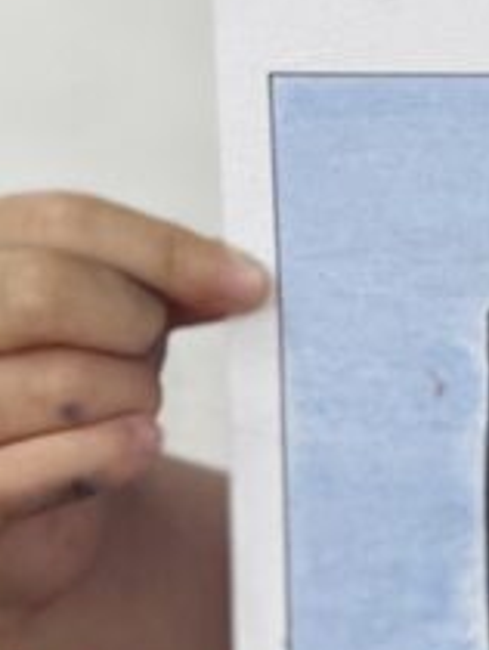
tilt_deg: -16.2
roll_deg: +1.8
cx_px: 1148
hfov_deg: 3.0
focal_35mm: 488
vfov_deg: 4.0
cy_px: -364
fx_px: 9173
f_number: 2.8
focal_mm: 9
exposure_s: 1/100
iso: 125
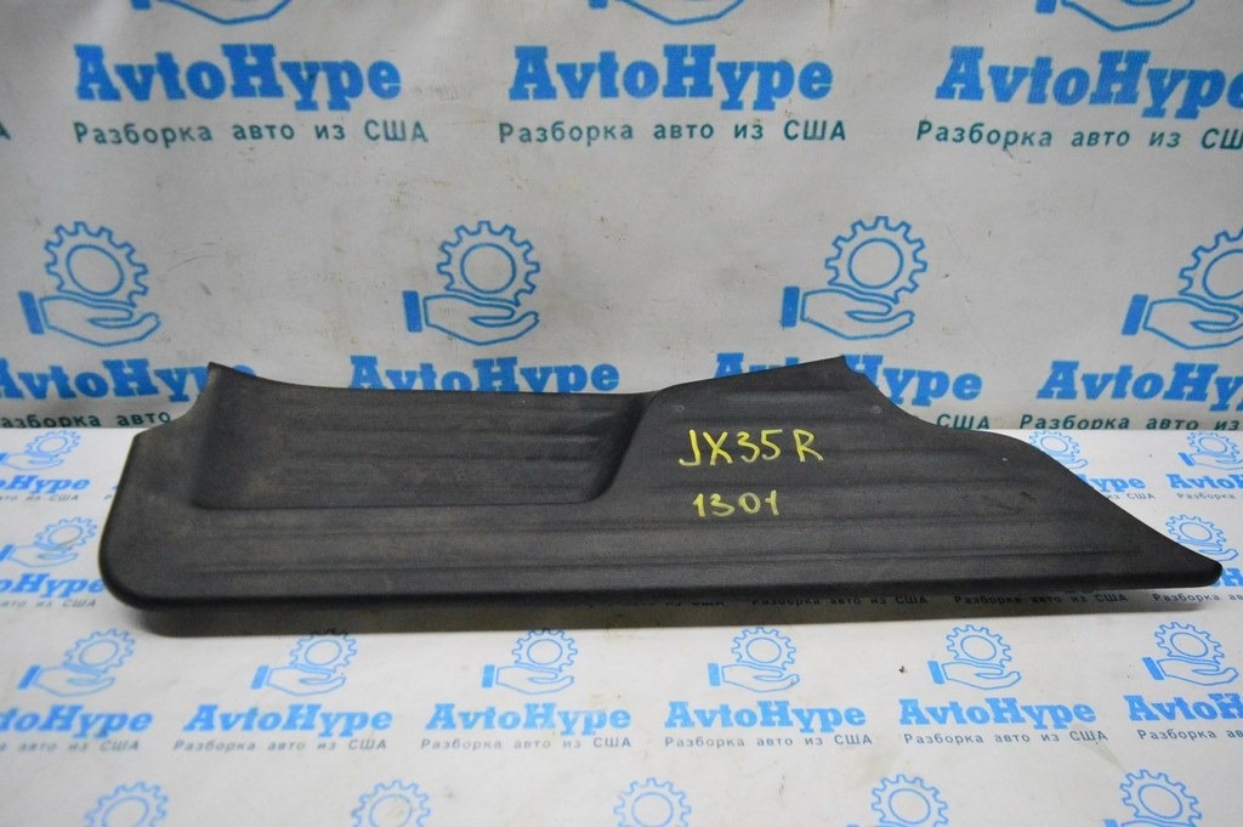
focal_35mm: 27
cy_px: 414
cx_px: 622
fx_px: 931
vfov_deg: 47.9
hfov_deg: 67.4
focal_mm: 18
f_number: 3.5
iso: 6400
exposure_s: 1/1000
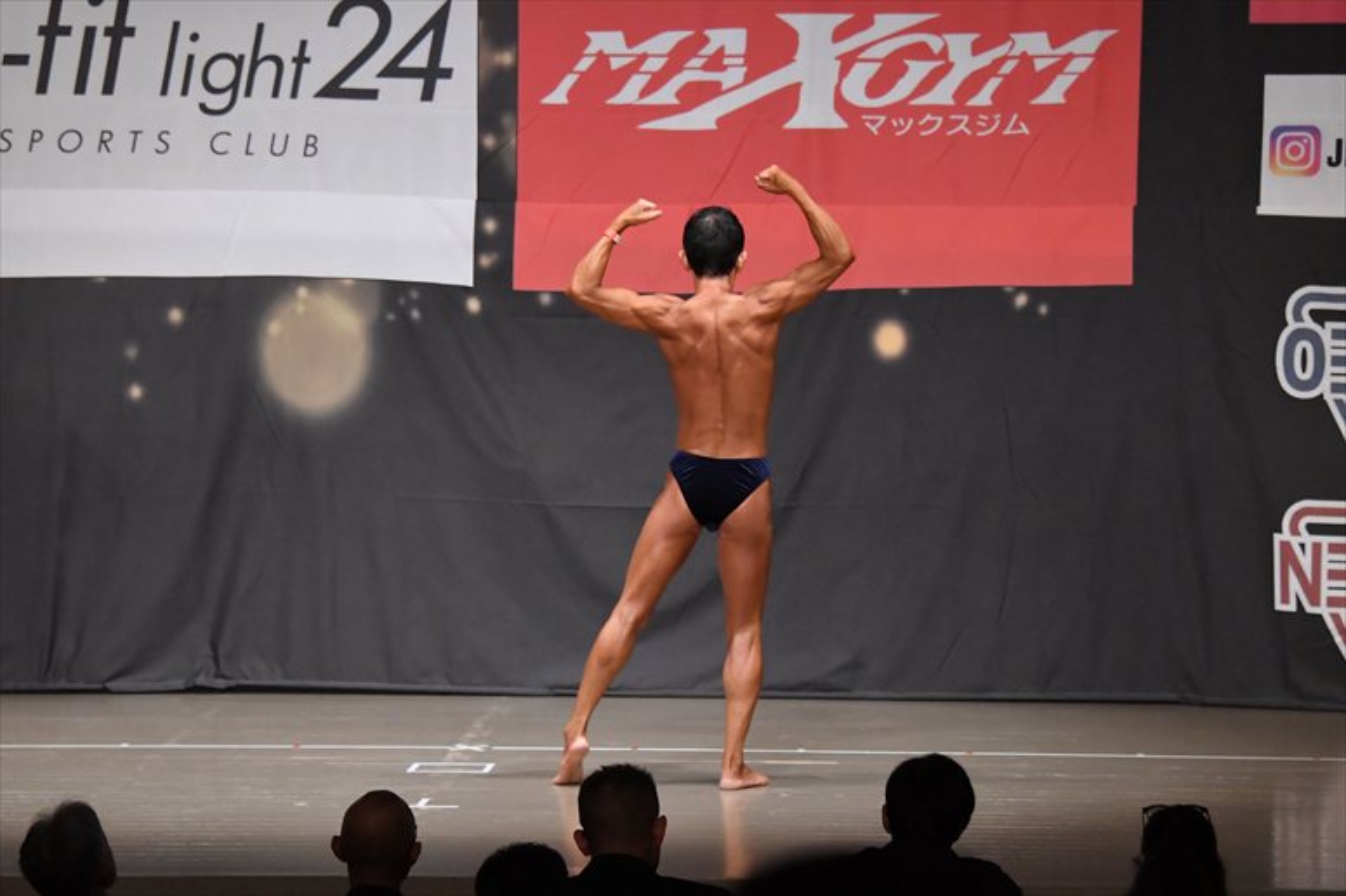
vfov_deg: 8.2
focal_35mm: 168
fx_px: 6278
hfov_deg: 12.2
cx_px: 673
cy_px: 448
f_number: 5.6
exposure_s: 1/400
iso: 6400
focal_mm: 112
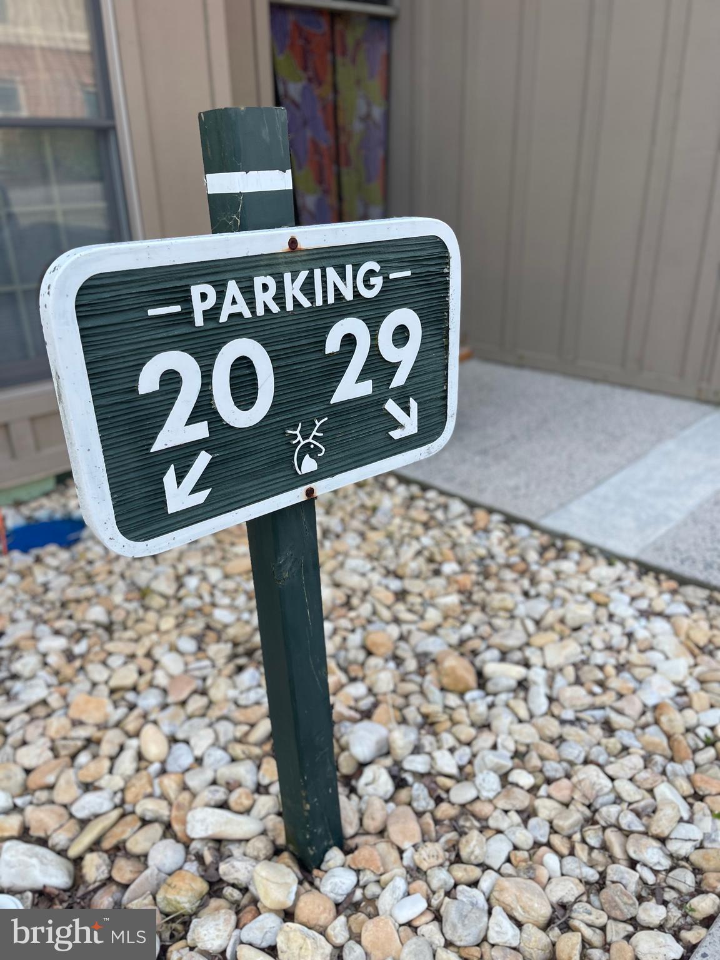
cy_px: 480
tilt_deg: -24.2
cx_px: 360
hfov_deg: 53.1
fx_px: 721
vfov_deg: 67.3
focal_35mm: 26
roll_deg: +2.0
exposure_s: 1/755
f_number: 1.6
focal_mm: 5.1
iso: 50
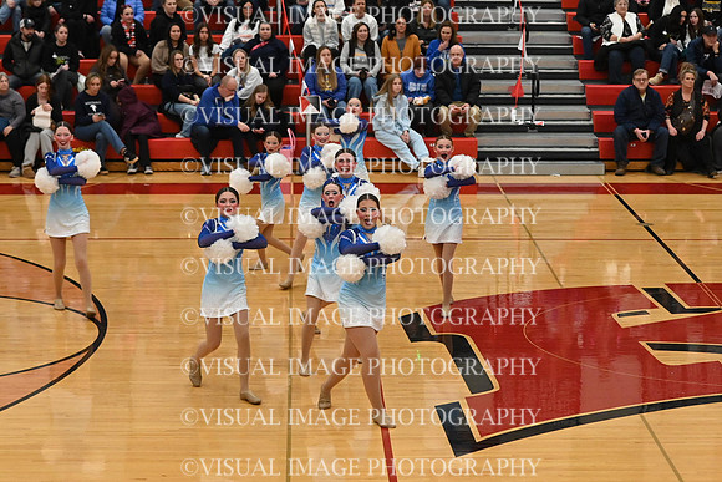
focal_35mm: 105
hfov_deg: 19.5
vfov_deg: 13.0
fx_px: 2106
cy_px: 241
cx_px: 361
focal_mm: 70
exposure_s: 1/400
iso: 6400
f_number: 4
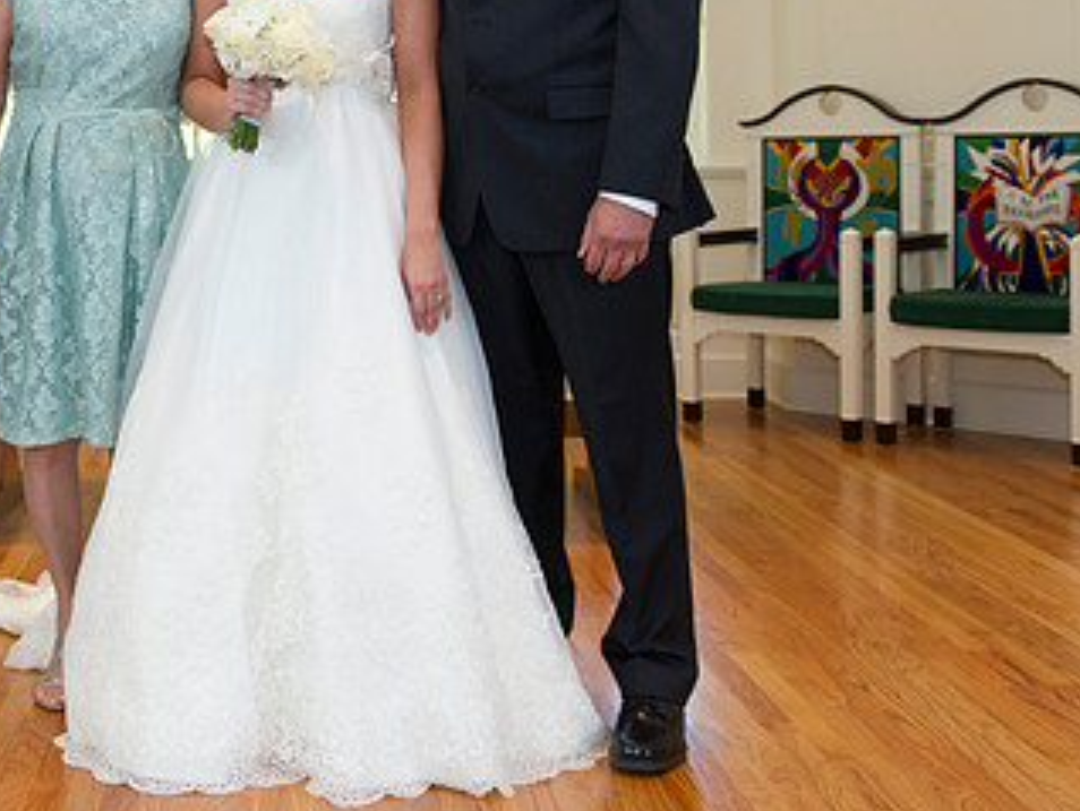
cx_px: 177
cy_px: 176
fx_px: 1748
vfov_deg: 25.7
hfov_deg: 33.1
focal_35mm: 56
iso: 800
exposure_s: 1/80
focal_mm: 32
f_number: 5
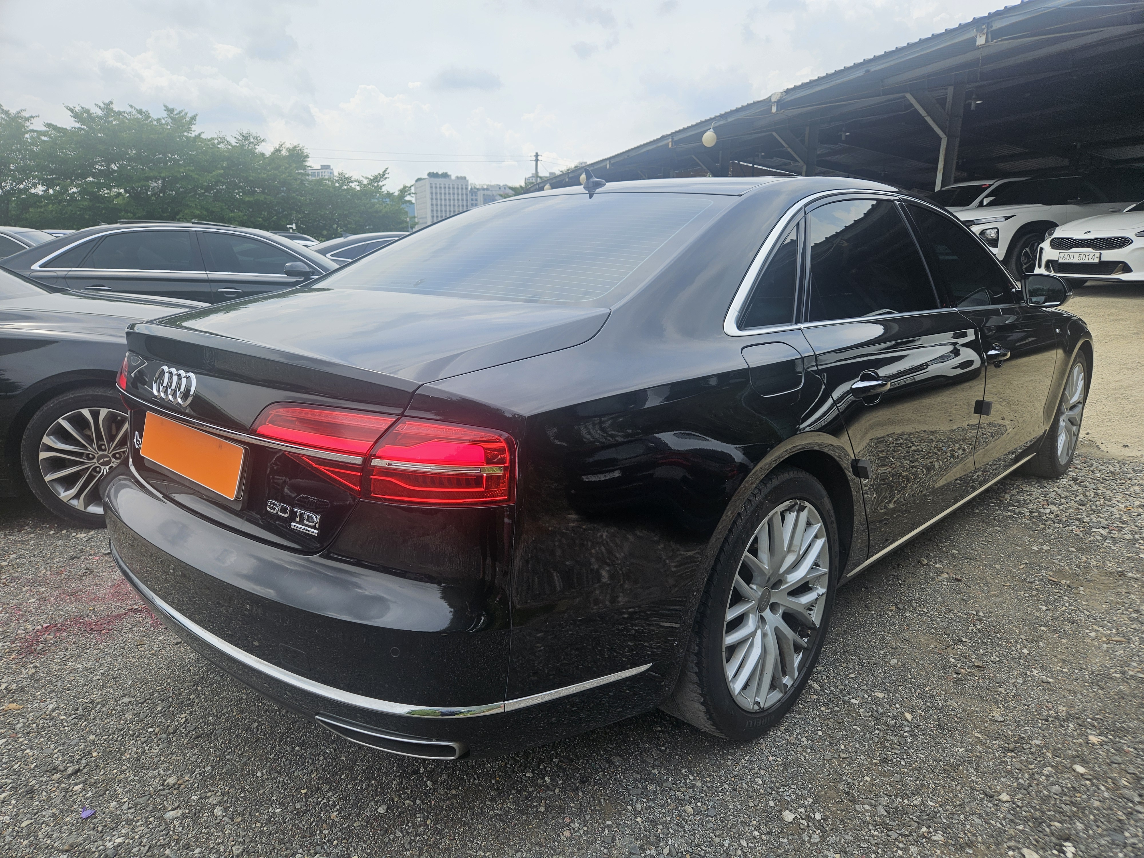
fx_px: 760
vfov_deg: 58.9
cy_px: 429
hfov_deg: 73.9
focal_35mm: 23
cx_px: 572
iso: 25
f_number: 1.8
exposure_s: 1/1222
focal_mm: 5.4
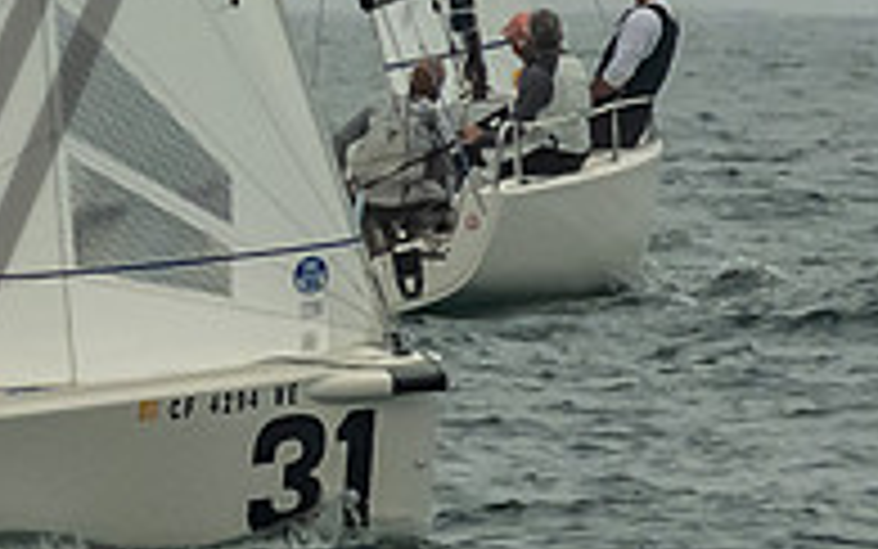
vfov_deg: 1.1
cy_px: -622
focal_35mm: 1238
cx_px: -1657
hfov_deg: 1.7
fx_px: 29632
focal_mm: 170
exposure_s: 1/2500
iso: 800
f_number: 9
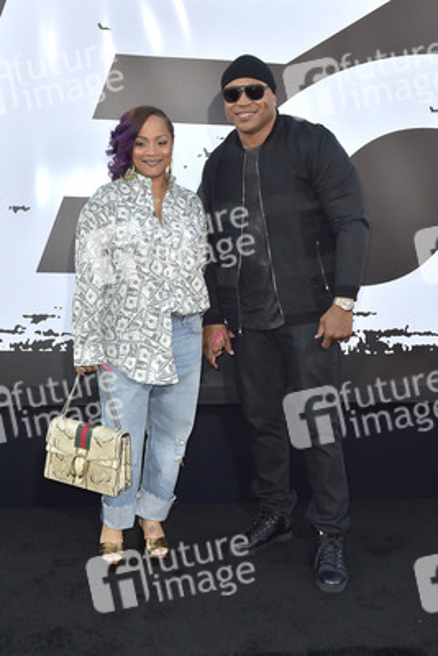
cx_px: 219
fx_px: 620
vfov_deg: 55.8
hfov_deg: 38.9
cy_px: 328
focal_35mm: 34
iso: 200
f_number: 6.3
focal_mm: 34
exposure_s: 1/250
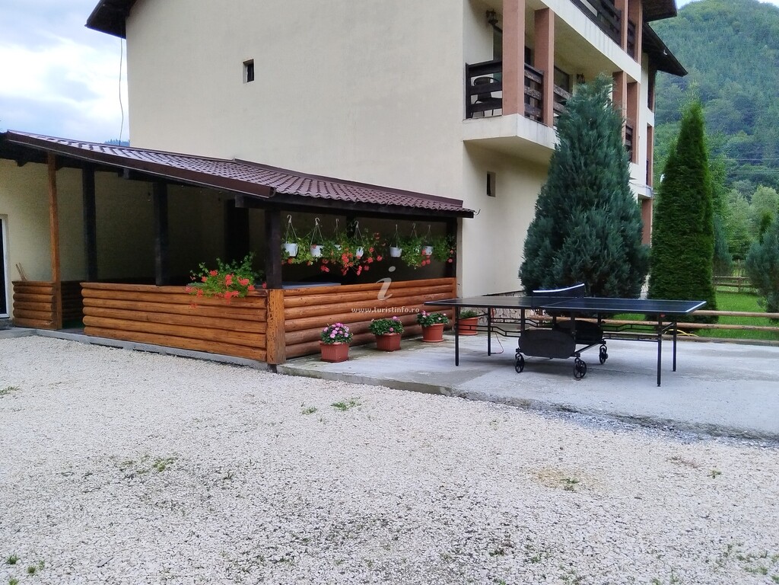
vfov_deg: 53.1
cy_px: 292
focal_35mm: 26
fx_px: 585
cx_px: 390
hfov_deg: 67.3
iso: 100
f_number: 1.9
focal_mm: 4.95
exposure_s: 1/161
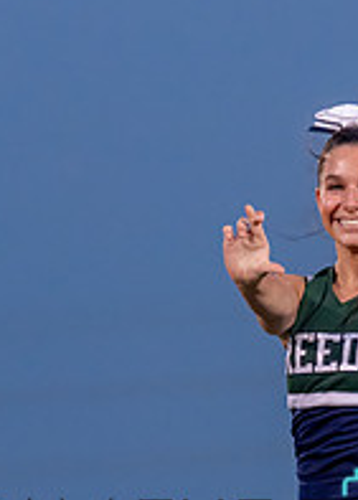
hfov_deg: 2.8
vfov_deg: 3.9
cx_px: 308
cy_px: 469
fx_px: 7321
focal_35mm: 515
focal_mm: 127
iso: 1250
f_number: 2.8
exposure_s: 1/1000
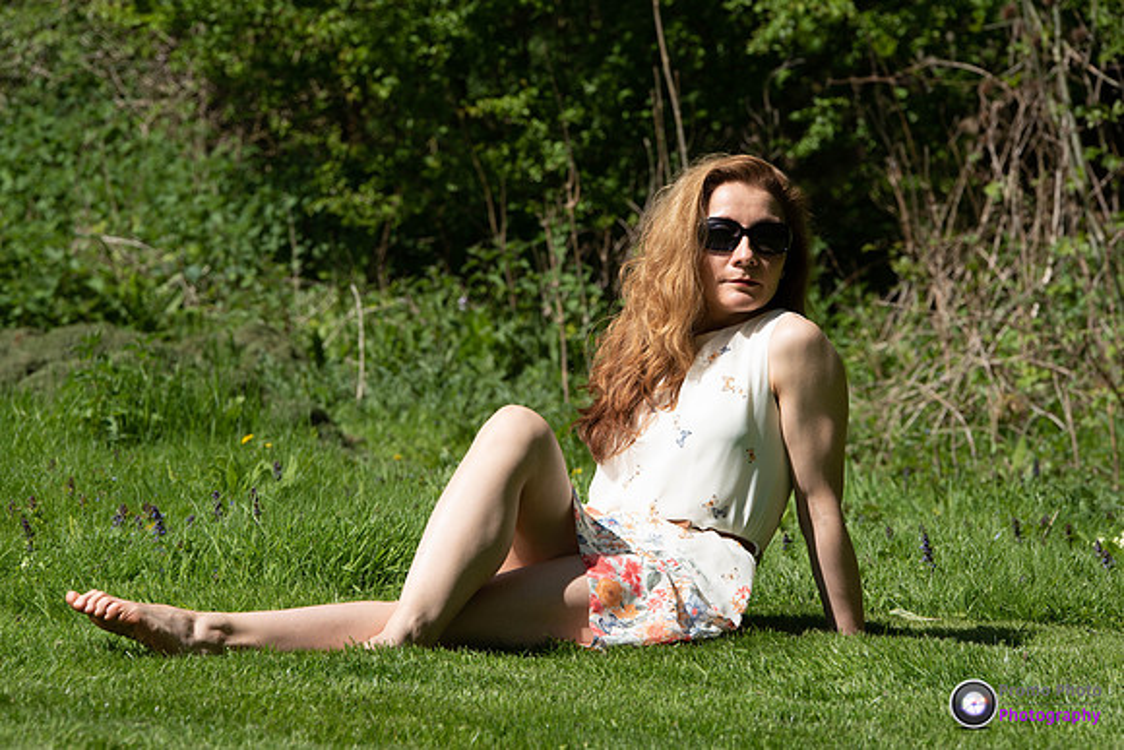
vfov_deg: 8.1
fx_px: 5309
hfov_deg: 12.1
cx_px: 562
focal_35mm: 170
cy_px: 375
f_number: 11
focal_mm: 170
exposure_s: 1/200
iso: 100
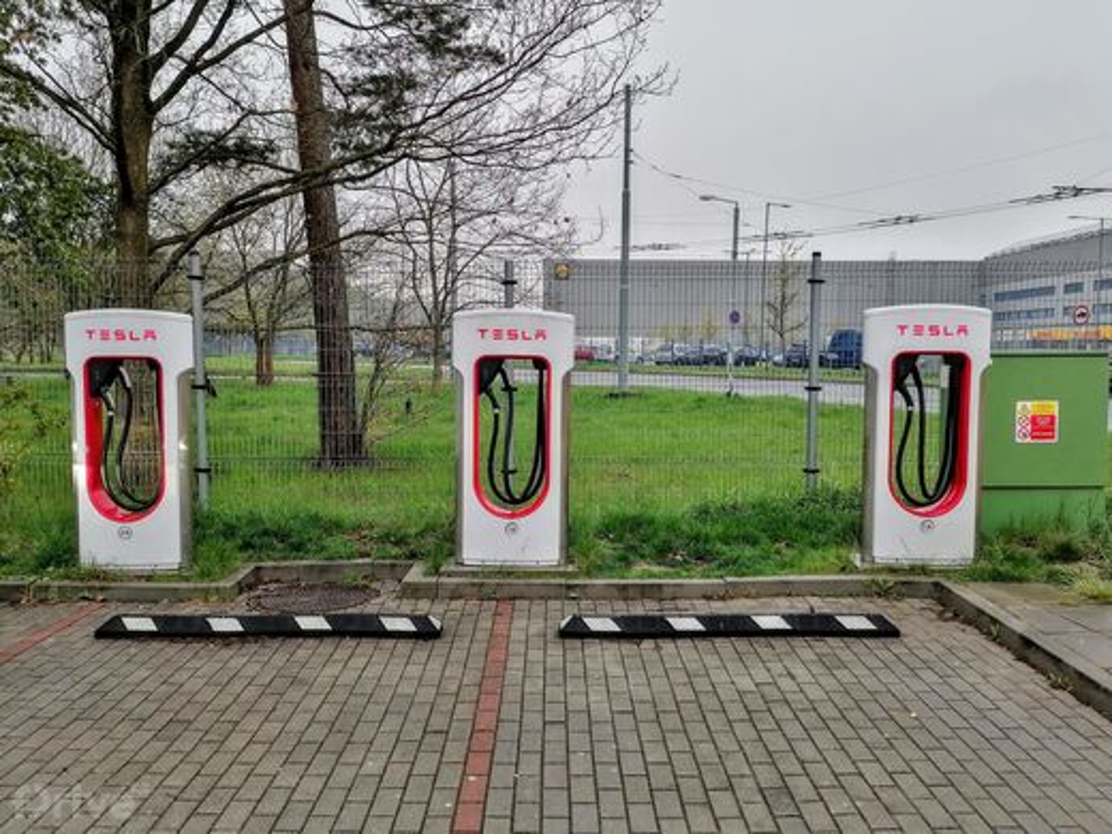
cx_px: 556
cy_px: 417
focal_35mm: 30
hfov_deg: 60.0
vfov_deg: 46.8
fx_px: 964
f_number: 1.8
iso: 80
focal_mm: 5.3
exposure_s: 1/120
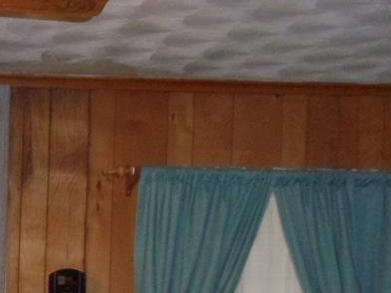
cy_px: 343
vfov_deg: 10.2
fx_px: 1614
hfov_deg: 13.2
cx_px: -158
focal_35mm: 143
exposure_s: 1/30
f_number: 3.5
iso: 400
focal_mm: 6
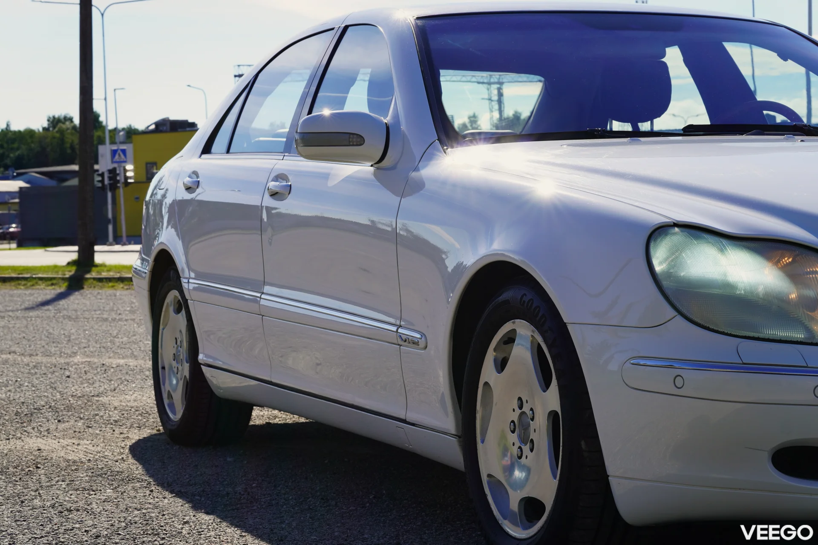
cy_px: 272
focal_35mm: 84
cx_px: 409
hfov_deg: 24.2
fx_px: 1909
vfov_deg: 16.3
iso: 100
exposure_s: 1/200
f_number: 9
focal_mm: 56
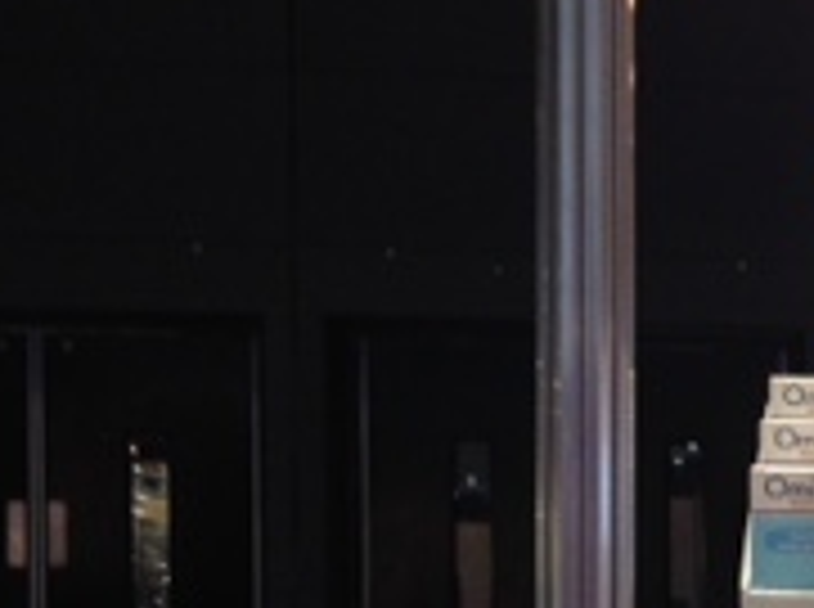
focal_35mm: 117
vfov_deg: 12.4
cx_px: 1354
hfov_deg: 15.1
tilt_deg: -2.2
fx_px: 2746
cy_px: 680
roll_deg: -0.5
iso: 80
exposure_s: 1/20
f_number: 2.4
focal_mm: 4.12
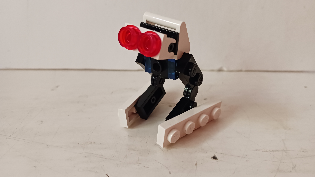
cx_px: 160
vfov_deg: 38.9
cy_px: 84
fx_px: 251
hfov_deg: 64.3
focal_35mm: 30
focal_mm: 4
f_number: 1.8
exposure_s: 1/20
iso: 800
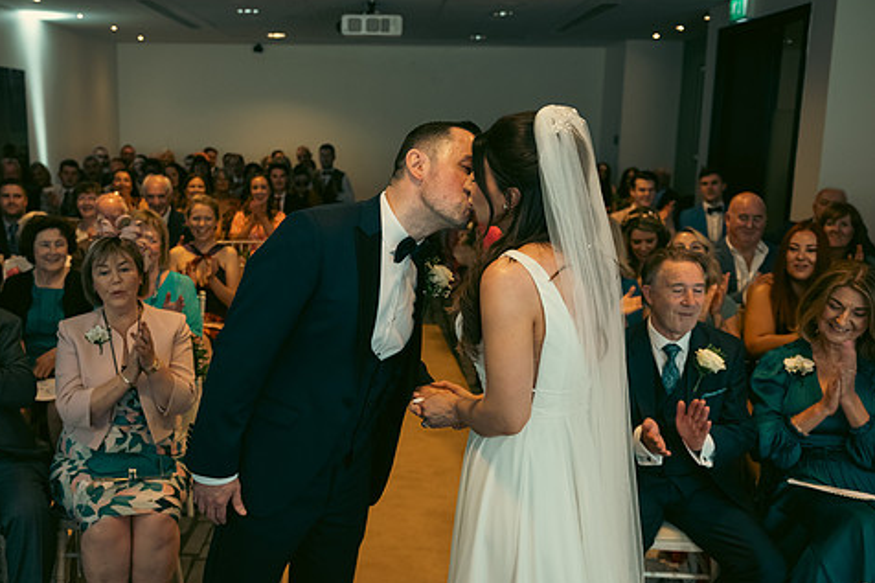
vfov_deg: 34.2
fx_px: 948
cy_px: 317
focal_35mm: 39
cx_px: 346
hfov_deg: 49.2
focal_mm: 32
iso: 1000
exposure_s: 1/160
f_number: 3.5
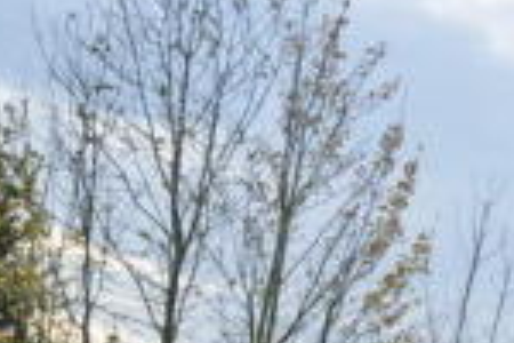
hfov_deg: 11.8
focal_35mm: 170
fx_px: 2427
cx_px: 661
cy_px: 734
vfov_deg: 7.7
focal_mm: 26
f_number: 7.1
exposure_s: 1/640
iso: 400
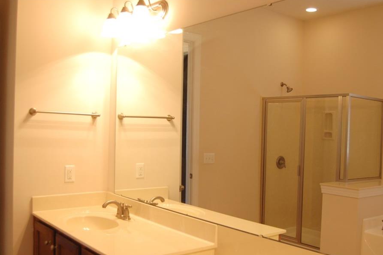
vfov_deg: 33.6
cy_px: 144
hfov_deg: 48.9
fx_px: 420
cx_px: 213
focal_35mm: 40
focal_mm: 23
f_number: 3.8
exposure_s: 1/50
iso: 800
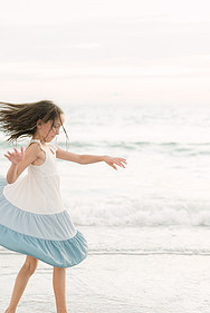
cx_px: 61
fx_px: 698
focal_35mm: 80
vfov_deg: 25.3
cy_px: 155
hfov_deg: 17.0
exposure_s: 1/500
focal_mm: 50
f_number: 2.5
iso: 640
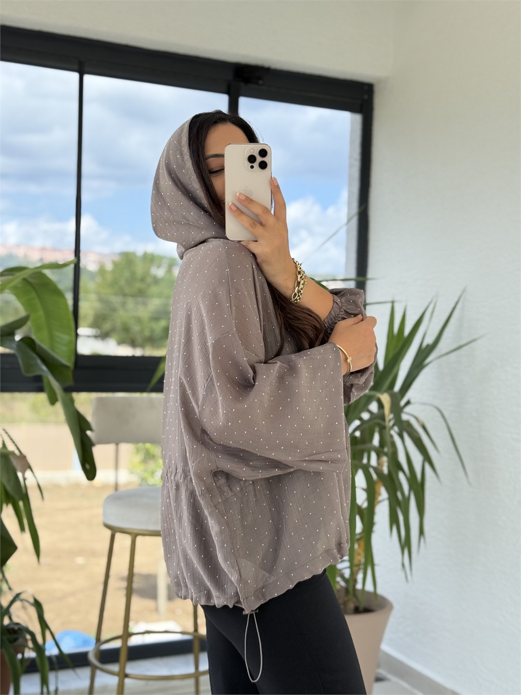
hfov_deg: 30.3
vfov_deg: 39.7
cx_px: 260
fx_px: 963
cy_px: 348
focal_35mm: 48
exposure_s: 1/828
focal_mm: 6.76
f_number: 1.78
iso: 64
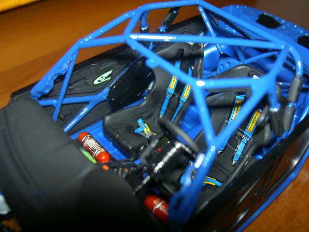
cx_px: 154
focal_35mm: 39
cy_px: 116
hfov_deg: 47.9
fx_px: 348
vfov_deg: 36.8
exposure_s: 1/60
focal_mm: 8
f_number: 2.8
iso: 100
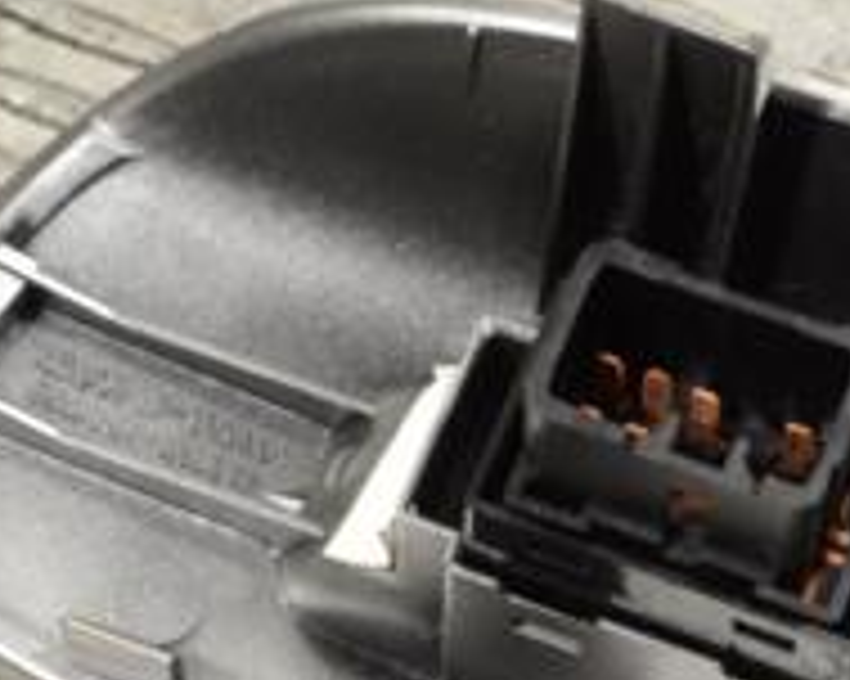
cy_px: 675
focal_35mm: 245
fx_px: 6172
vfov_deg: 6.3
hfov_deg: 7.8
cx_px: 917
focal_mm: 55
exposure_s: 1/30
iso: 280
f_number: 5.6
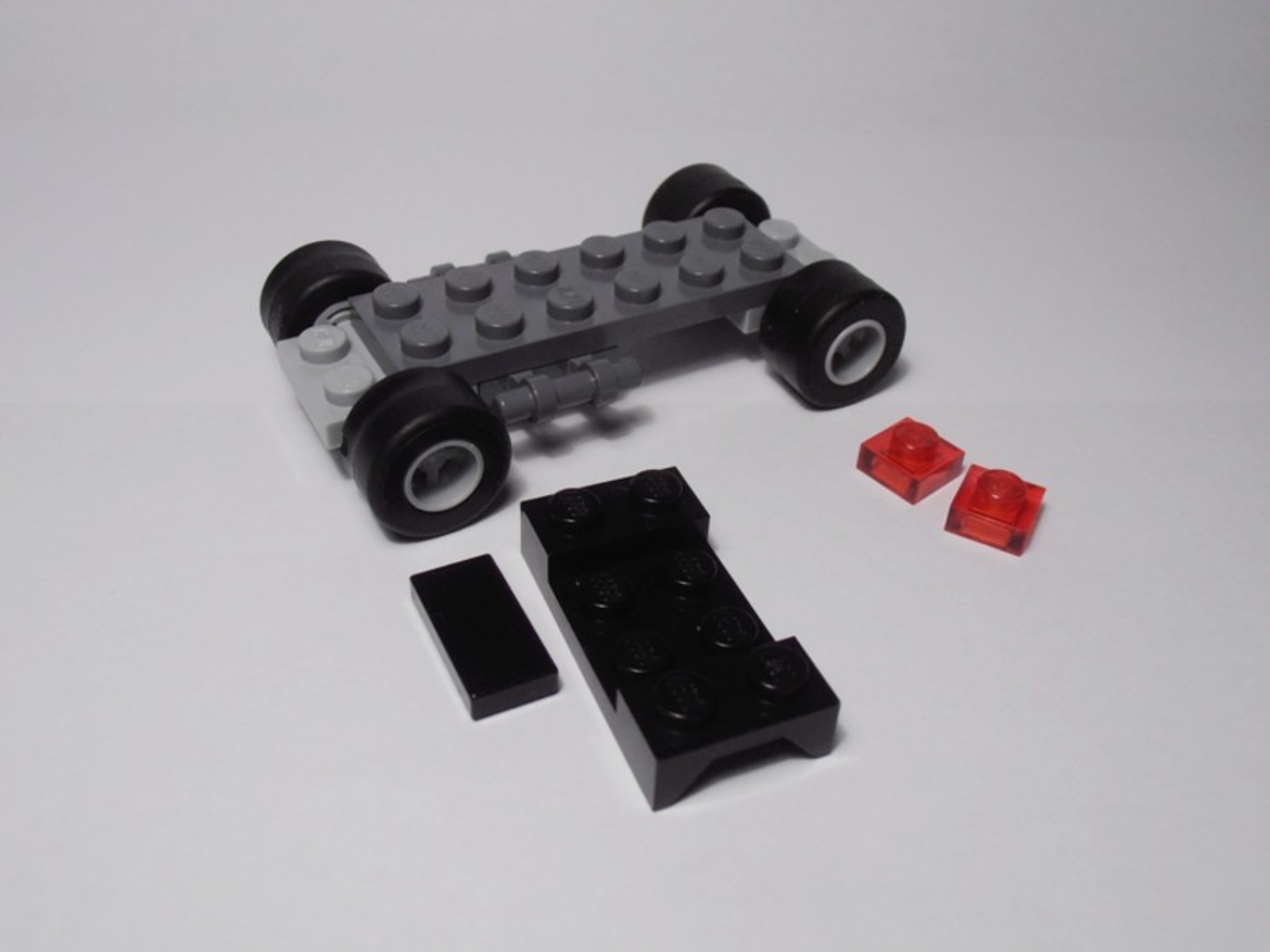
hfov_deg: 50.1
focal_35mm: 37
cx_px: 635
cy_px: 476
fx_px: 1357
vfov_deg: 38.7
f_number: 3.9
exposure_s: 1/80
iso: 80
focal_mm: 6.61
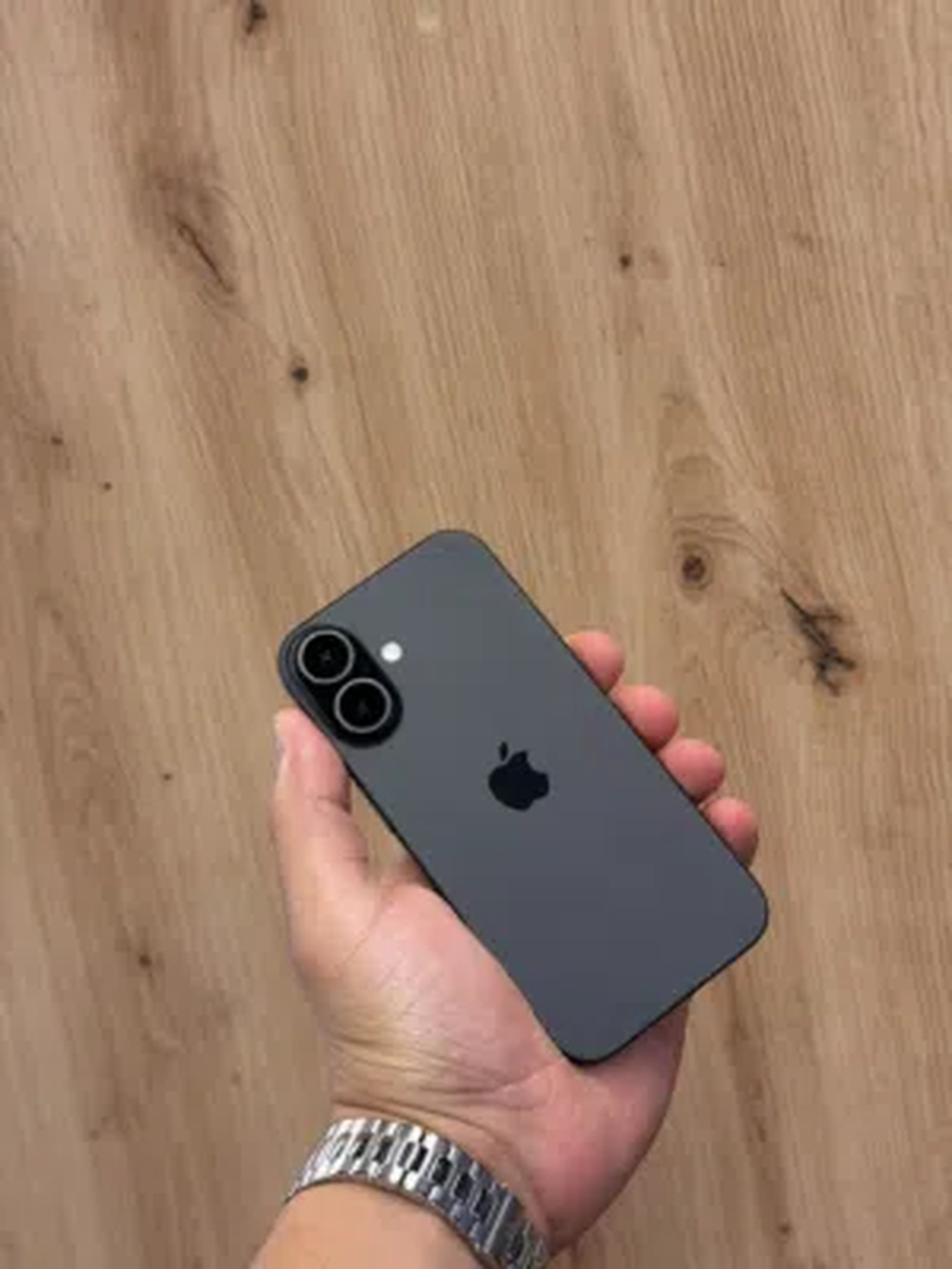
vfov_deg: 39.7
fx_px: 1760
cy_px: 634
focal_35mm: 48
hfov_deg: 30.3
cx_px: 476
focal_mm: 6.76
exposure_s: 1/50
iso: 80
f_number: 1.78
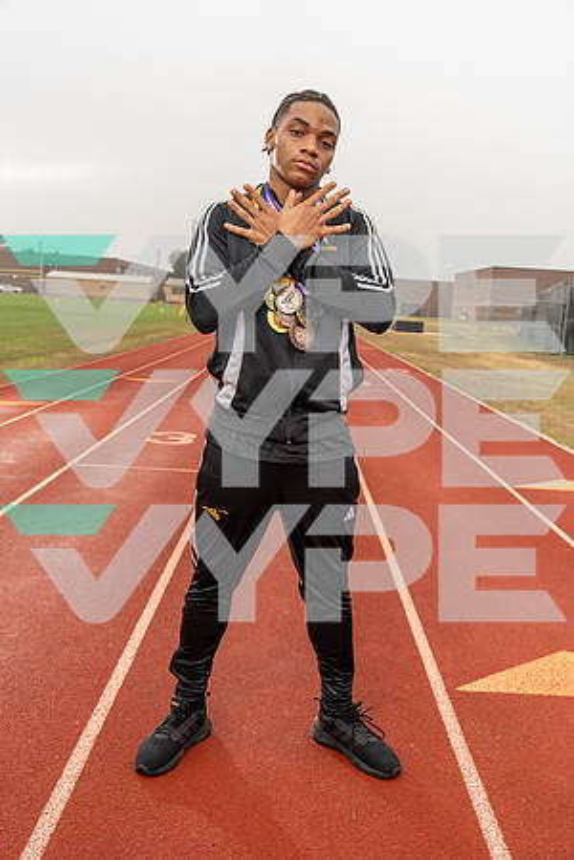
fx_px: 813
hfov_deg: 38.9
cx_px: 287
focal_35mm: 34
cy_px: 430
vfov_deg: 55.8
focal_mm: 34
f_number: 5.6
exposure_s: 1/200
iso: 250
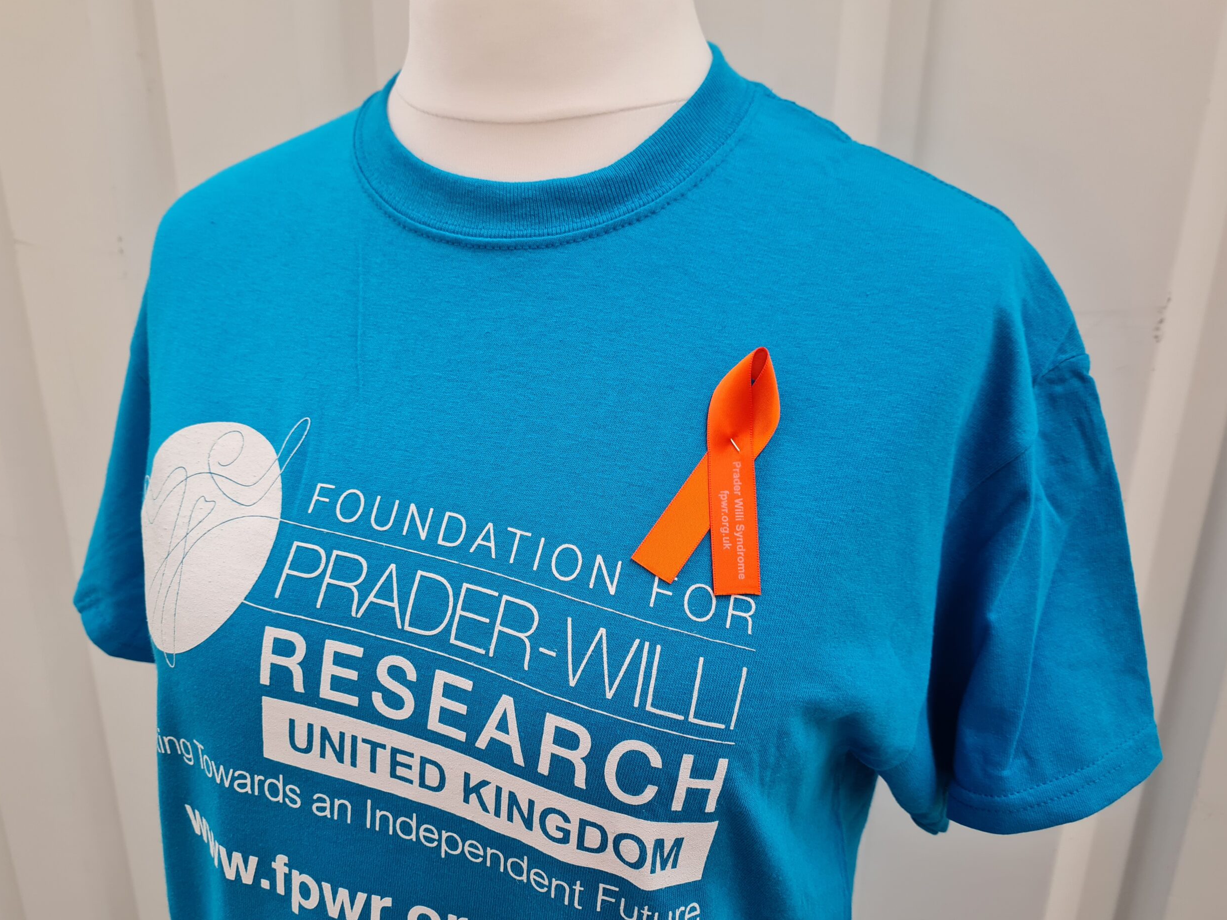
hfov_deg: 65.3
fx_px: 957
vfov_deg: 51.4
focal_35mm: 27
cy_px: 467
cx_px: 603
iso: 160
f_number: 1.8
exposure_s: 1/100
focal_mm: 5.4
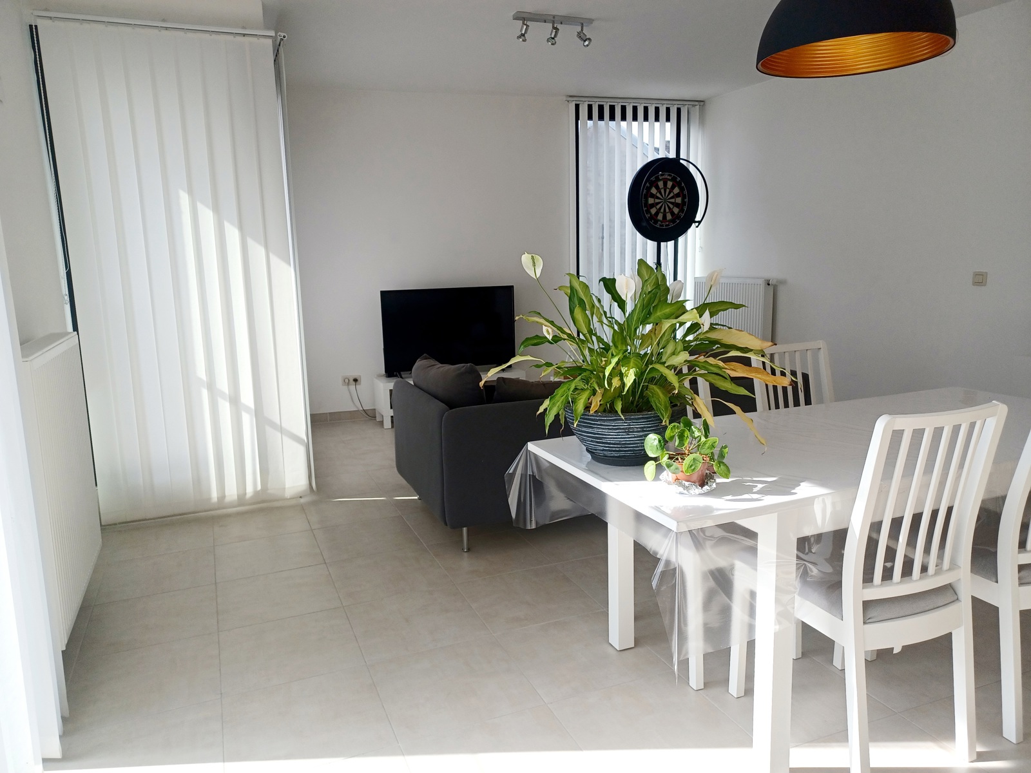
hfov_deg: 69.4
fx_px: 745
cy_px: 386
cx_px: 516
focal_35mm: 25
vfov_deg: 54.9
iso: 32
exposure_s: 1/122
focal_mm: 4.6
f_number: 1.8
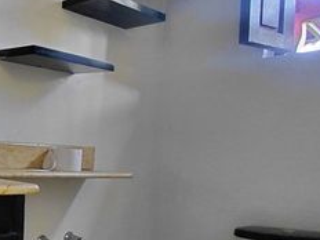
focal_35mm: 46
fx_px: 425
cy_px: 177
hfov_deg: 36.1
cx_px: -17
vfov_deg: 31.0
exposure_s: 1/50
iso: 250
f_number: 2.2
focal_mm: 1.64
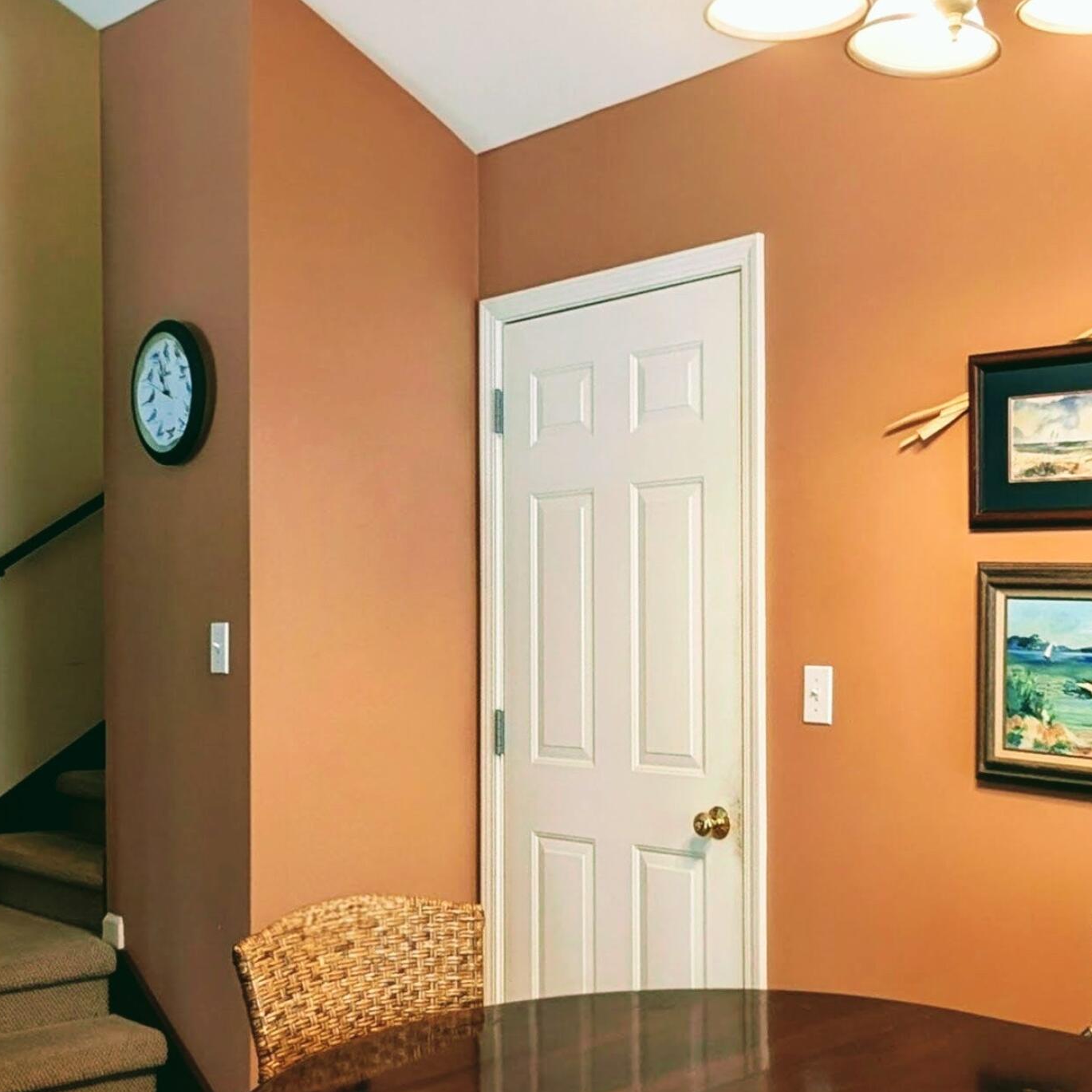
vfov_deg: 52.3
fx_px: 1106
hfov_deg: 51.5
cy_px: 629
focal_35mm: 31
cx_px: 729
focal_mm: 2.22
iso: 49
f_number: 2.2
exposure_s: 1/30
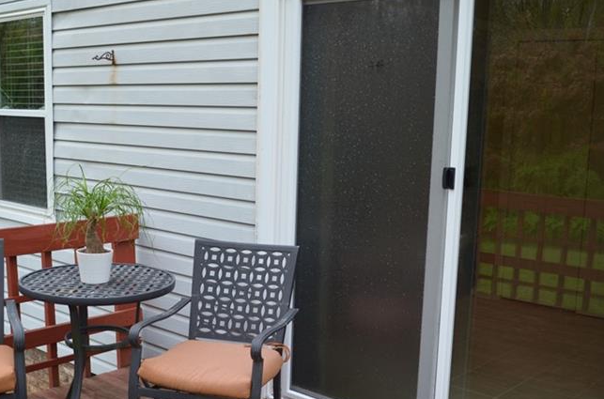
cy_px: 241
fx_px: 719
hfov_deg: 45.5
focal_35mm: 43
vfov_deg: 30.9
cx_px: 282
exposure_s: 1/250
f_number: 3.5
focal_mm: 18
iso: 200
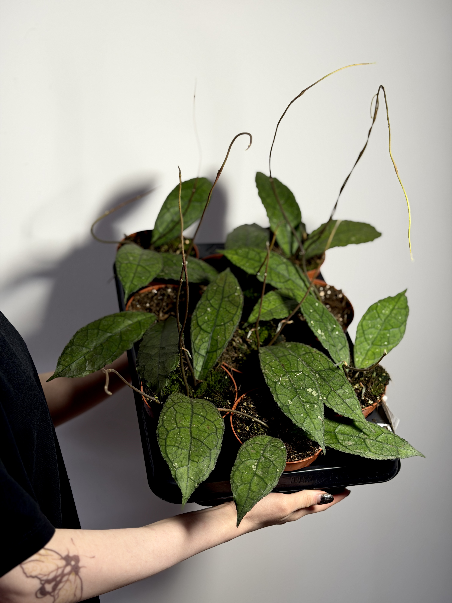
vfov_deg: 39.7
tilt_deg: -12.3
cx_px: 226
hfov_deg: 30.3
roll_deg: +1.3
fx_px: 836
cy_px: 302
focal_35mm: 48
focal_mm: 6.76
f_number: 1.78
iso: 80
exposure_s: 1/121
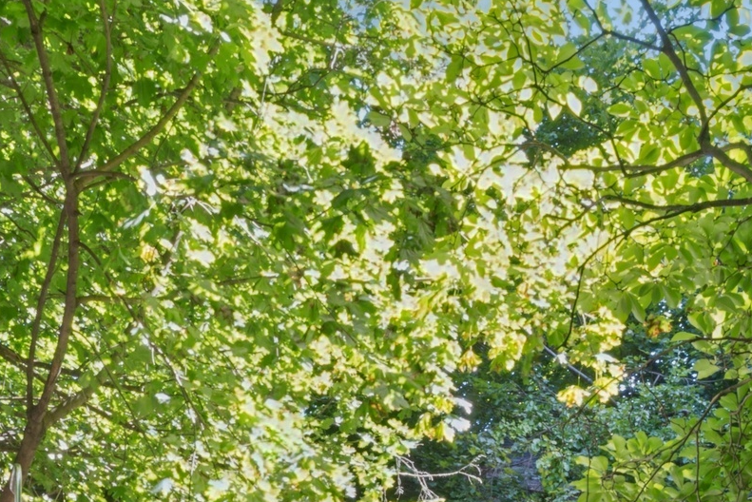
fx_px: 1395
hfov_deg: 30.2
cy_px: 924
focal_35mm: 67
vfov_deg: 16.7
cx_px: 347
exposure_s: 1.6
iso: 100
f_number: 22
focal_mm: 17.2
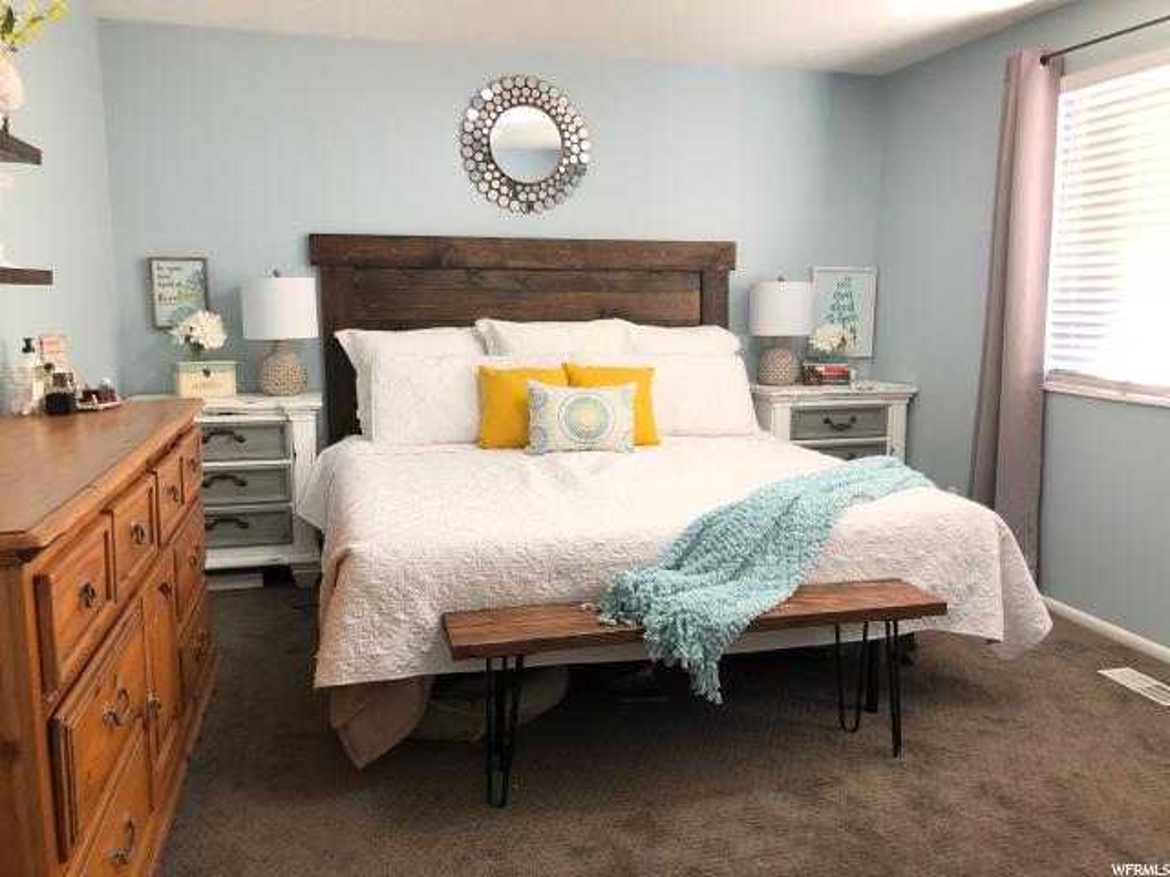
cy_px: 438
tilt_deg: -9.0
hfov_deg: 63.4
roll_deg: +0.6
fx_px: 946
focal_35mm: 28
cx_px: 585
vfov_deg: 49.7
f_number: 1.8
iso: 32
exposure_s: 1/30
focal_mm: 4
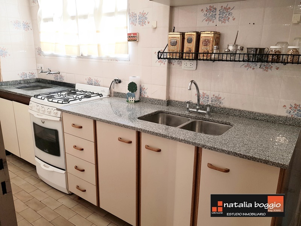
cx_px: 150
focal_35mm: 26
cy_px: 113
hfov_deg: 67.3
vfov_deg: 53.1
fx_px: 226
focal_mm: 4.3
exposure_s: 1/50
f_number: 1.7
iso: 50
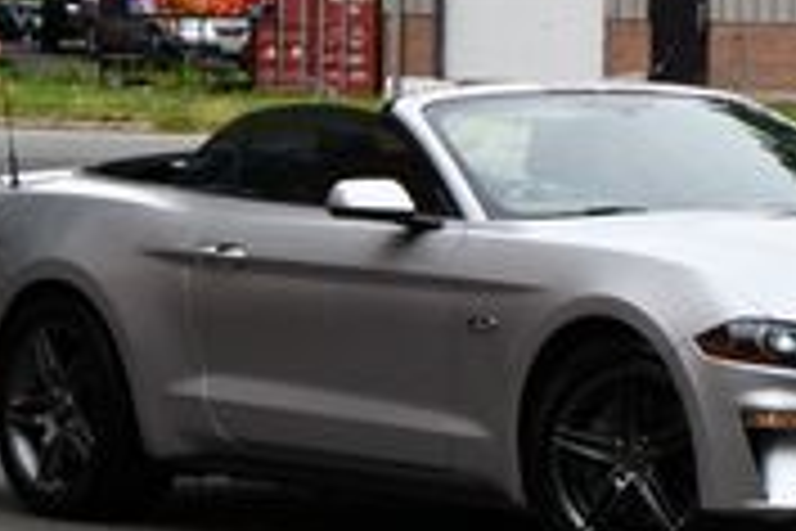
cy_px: 99
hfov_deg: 7.2
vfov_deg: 4.8
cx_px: 576
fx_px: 6345
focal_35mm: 287
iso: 200
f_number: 7.1
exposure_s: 1/250
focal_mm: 85
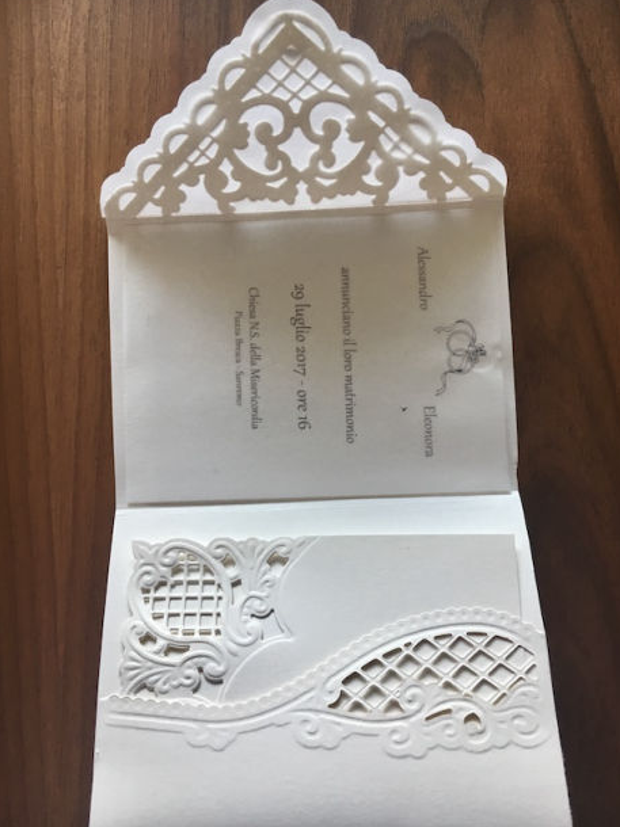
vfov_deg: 60.0
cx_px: 318
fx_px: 717
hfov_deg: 46.8
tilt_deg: -84.5
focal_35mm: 30
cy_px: 421
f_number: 2.2
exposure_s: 1/33
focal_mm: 4.15
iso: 50
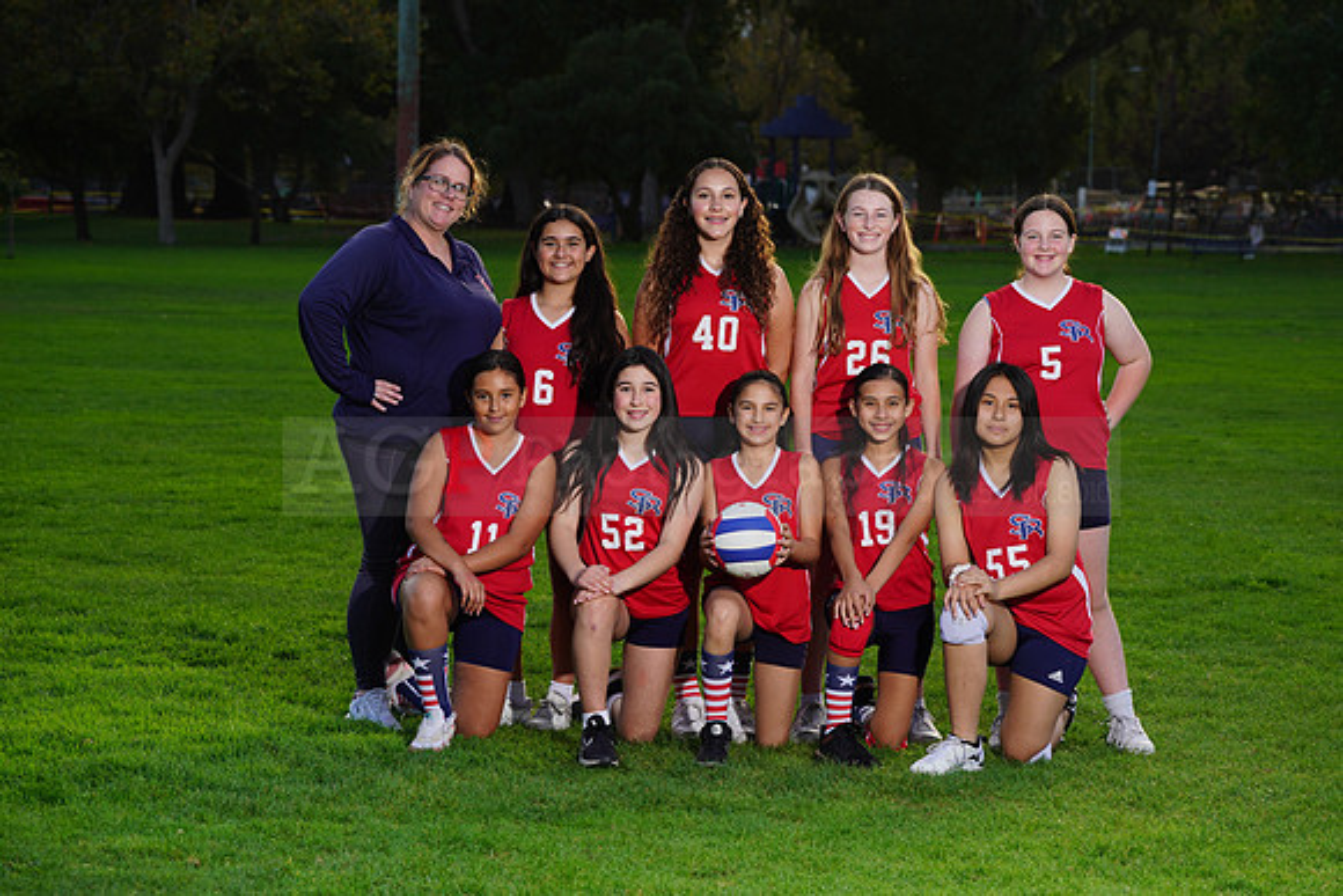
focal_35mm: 121
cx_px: 672
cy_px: 448
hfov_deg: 16.9
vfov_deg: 11.3
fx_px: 4515
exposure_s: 1/250
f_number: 8
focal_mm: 121
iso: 160
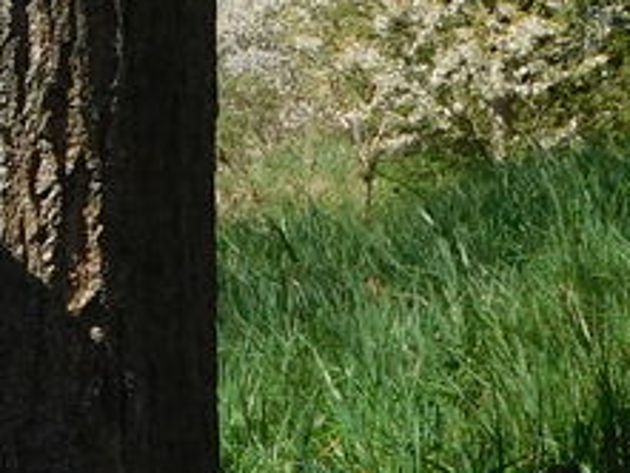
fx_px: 2968
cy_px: 245
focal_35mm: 163
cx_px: -593
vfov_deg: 9.1
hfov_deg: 11.1
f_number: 3.2
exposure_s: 1/1000
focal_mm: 5.3
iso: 125
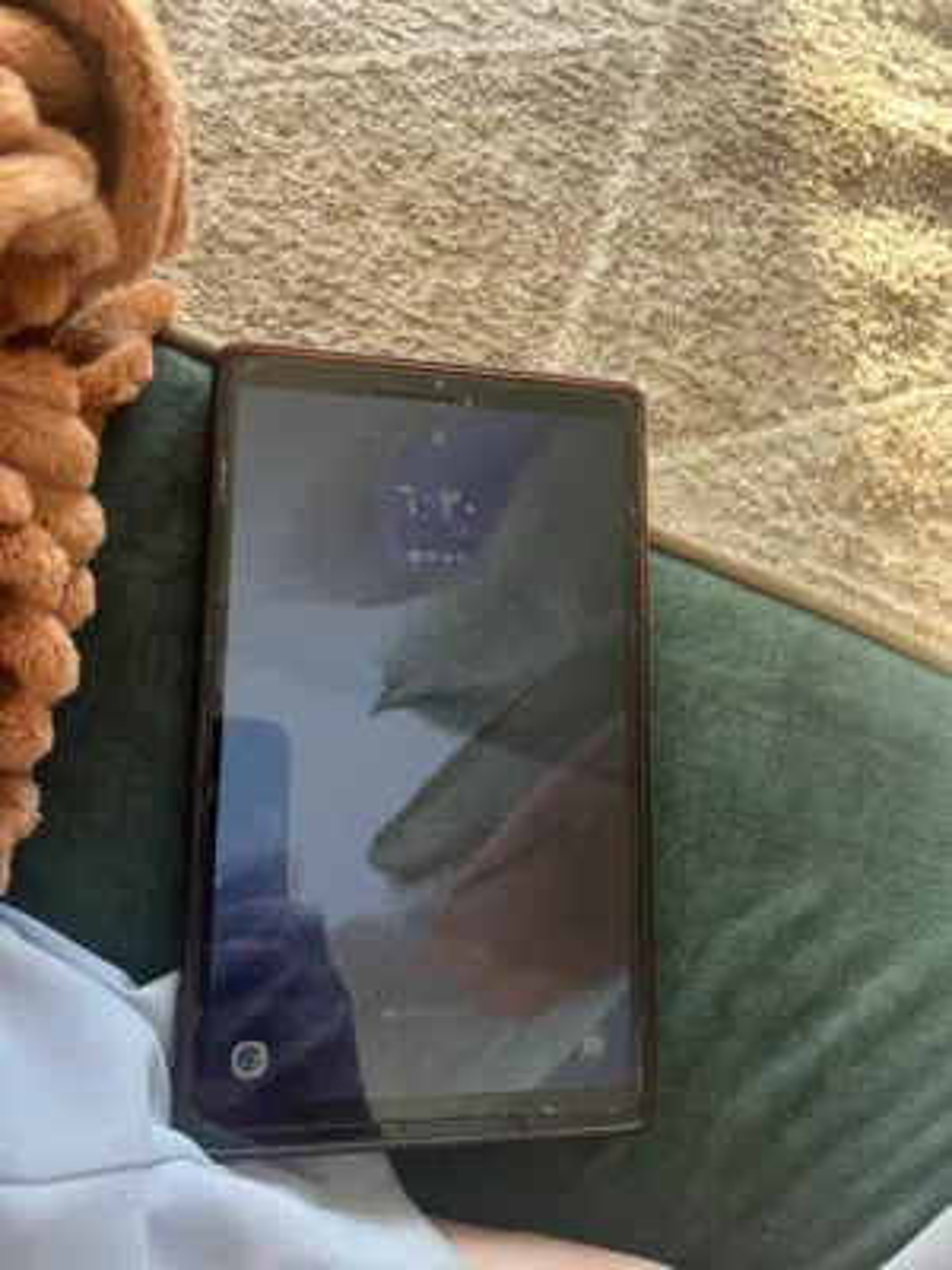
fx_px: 953
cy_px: 635
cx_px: 476
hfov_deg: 53.1
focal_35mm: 26
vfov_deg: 67.3
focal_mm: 5.7
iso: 125
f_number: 1.5
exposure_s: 1/60
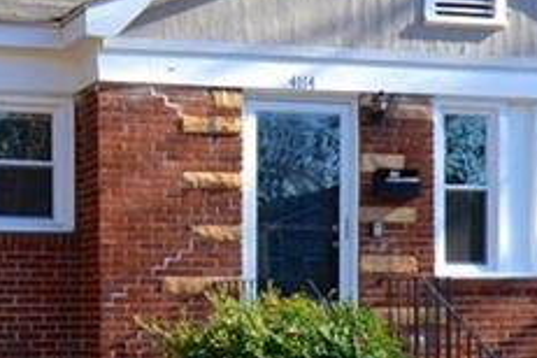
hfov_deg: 21.8
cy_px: 306
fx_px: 1387
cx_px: 165
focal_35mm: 93
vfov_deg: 14.6
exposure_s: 1/400
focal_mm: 14
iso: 640
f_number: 10
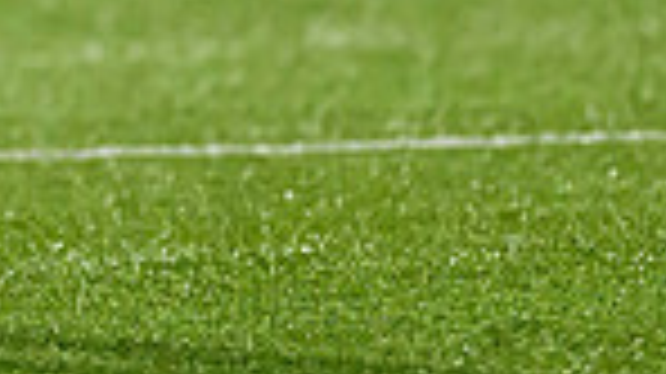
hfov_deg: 1.0
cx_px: -288
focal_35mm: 2212
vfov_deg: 0.5
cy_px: -584
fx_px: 39035
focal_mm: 400
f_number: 3.2
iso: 5000
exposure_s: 1/1600
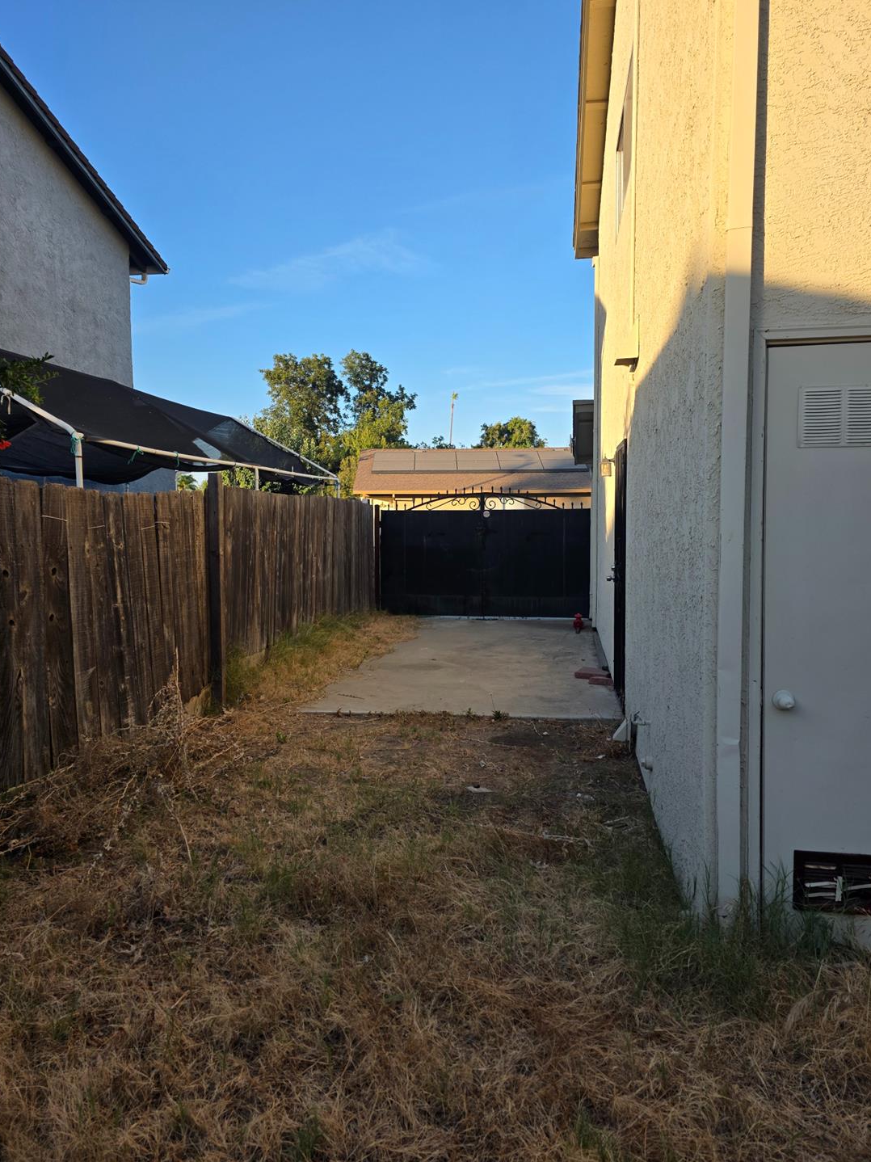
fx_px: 805
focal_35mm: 24
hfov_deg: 56.8
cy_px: 579
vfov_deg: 71.6
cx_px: 442
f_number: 1.7
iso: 80
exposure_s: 1/2186
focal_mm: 6.3
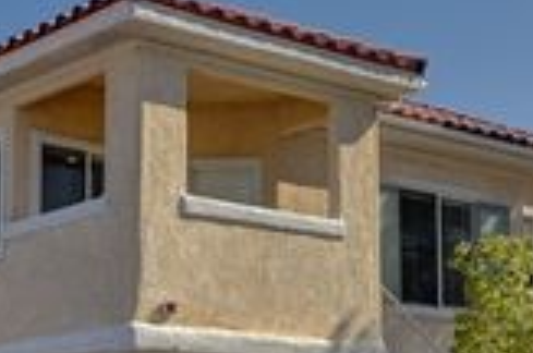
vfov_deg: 14.7
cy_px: 304
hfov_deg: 22.2
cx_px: 278
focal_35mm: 92
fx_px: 1359
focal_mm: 30
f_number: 8
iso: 640
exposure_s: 1/400
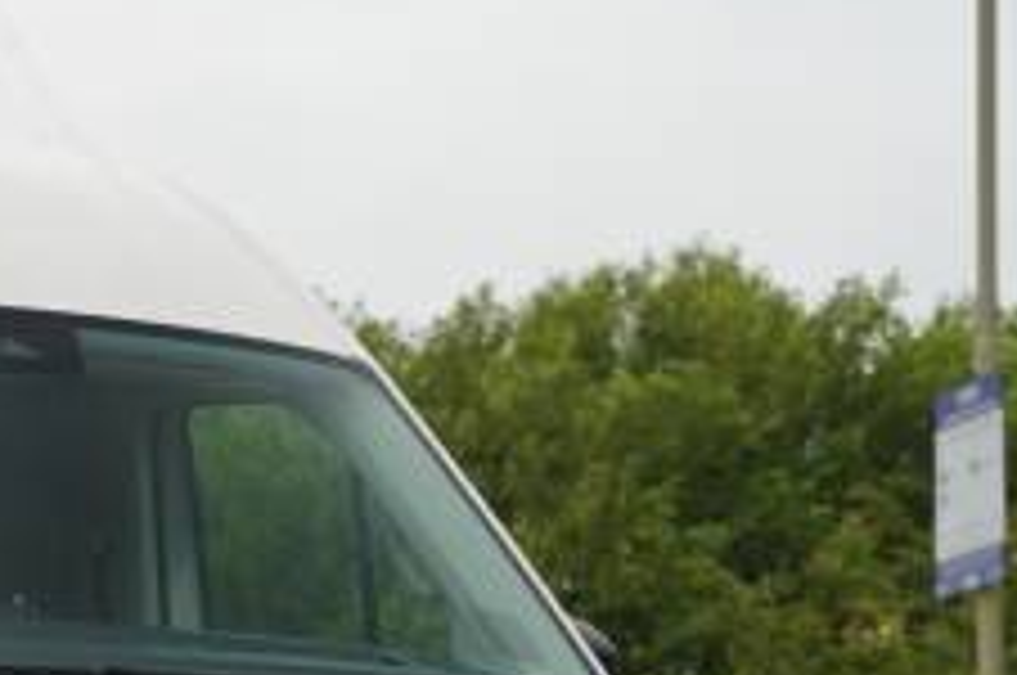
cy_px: 900
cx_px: -274
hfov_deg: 10.7
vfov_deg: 7.2
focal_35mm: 189
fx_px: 5331
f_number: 4.5
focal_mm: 66.7
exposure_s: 1/100
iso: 100
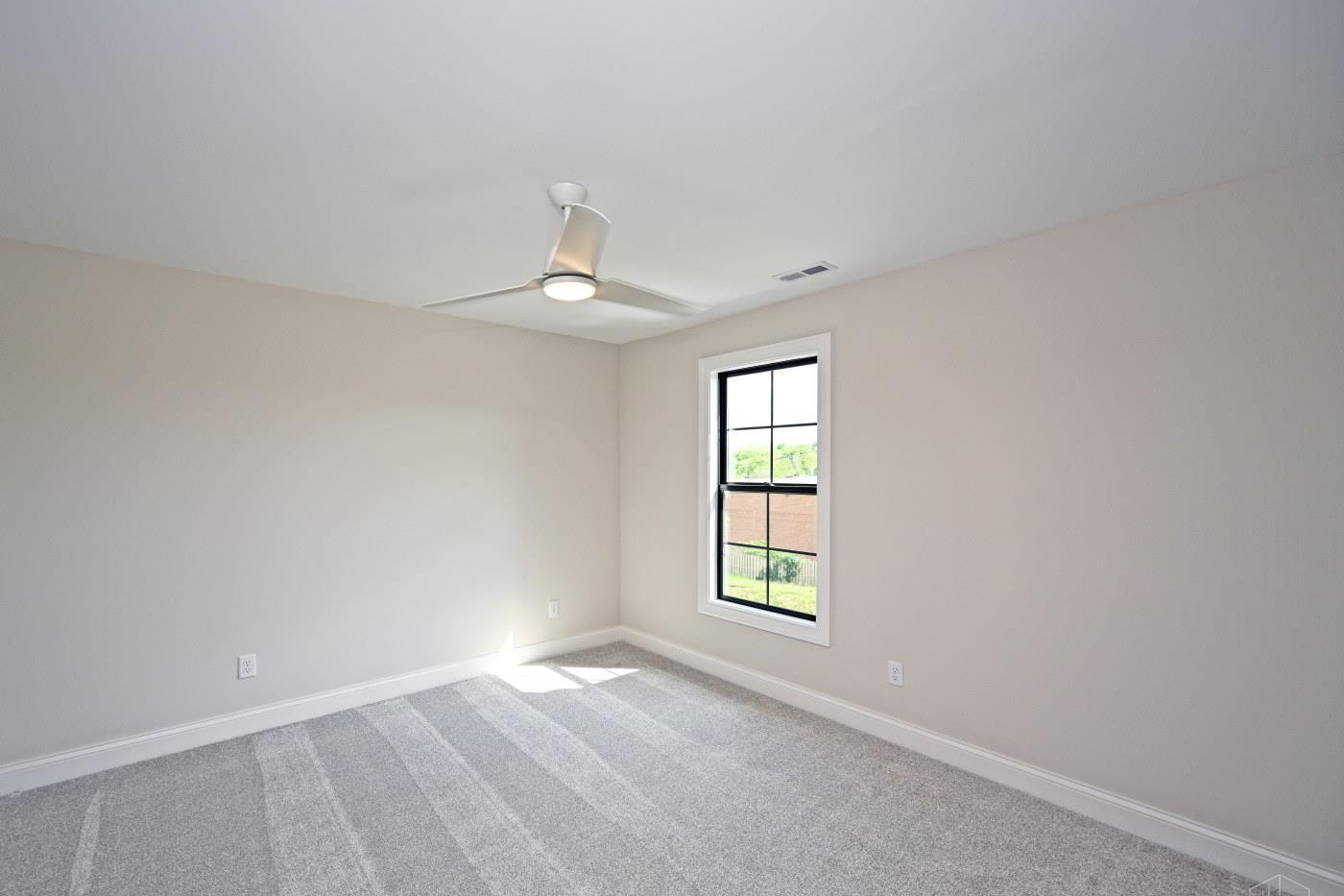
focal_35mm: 15
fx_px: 560
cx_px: 628
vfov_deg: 77.3
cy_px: 471
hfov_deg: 100.3
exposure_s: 1/125
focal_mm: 14
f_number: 5.6
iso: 200
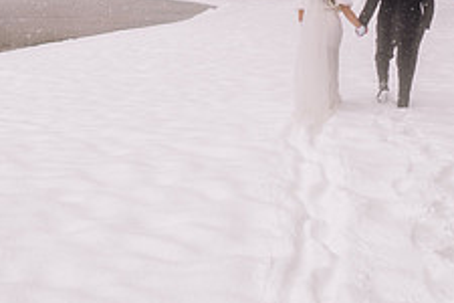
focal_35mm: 94
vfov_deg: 14.4
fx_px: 1185
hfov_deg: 21.6
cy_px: 13
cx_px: 311
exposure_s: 1/200
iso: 100
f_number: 2.5
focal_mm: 35
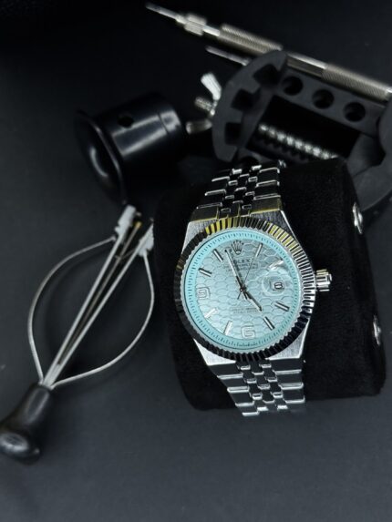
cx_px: 196
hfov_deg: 30.3
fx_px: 724
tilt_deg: -70.0
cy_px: 261
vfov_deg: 39.6
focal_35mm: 48
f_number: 1.78
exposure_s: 1/952
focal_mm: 6.76
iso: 80
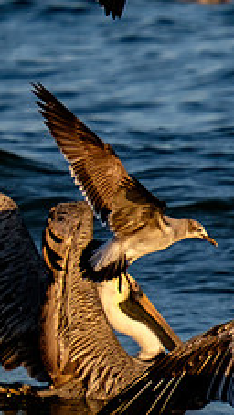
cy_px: 314
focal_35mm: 1086
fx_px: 11957
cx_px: 467
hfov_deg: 1.1
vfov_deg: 2.0
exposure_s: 1/1000
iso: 200
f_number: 5.6
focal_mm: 200
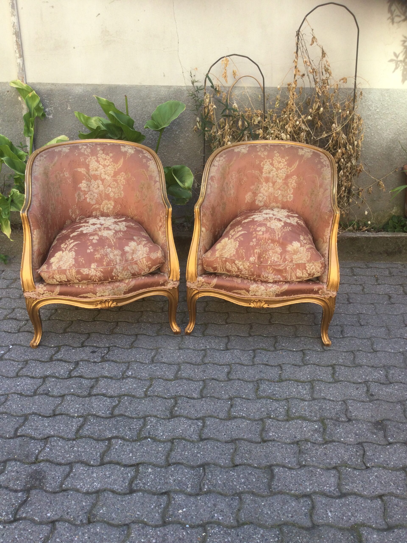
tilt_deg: -24.2
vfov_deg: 58.4
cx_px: 204
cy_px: 272
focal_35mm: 31
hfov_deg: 45.4
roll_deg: +0.5
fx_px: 486
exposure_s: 1/100
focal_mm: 3.3
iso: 32
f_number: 2.4
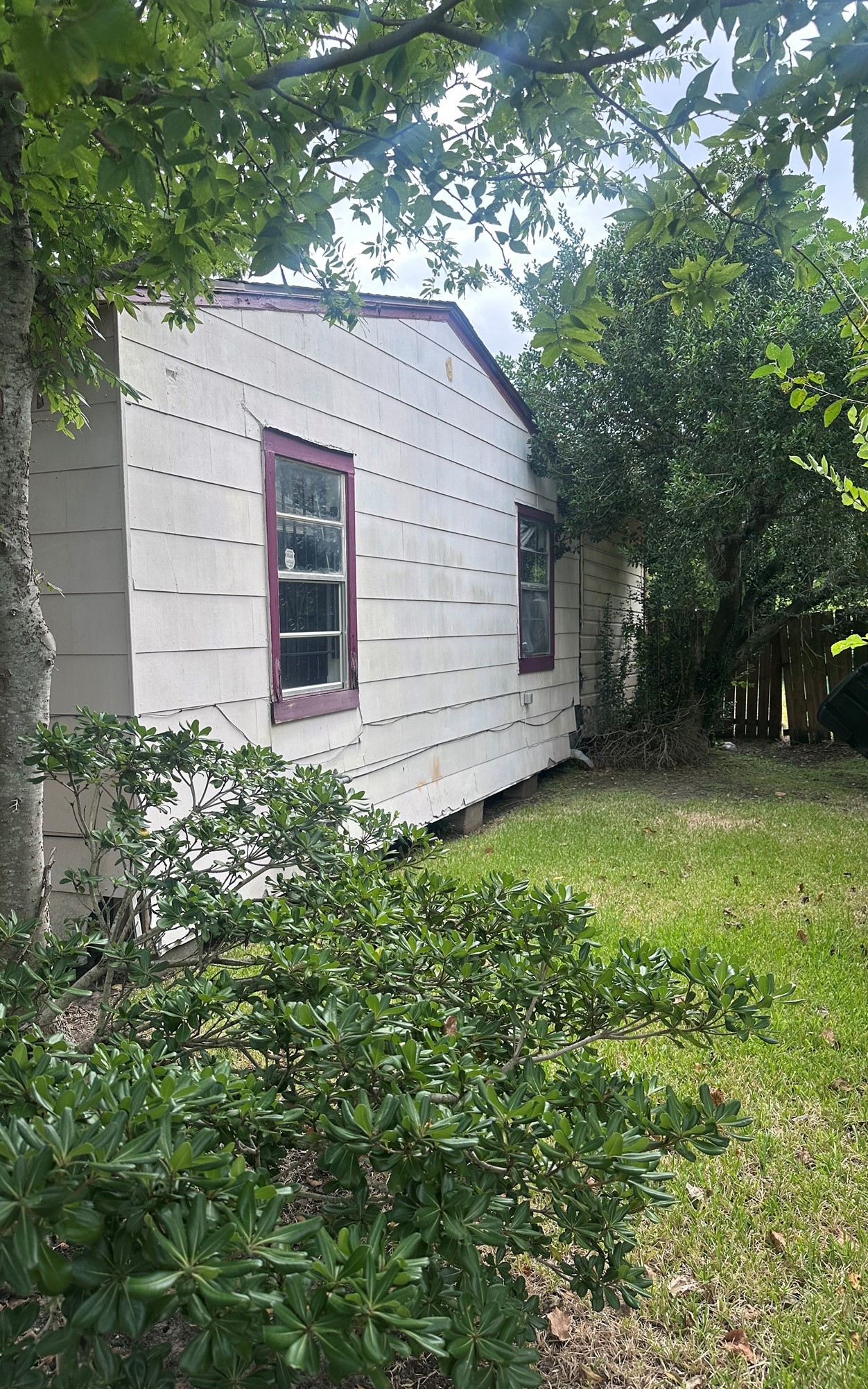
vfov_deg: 70.4
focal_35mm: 26
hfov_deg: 47.6
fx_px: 984
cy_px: 692
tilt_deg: -3.6
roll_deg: +0.1
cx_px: 455
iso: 80
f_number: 1.78
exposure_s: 1/989
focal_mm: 6.86
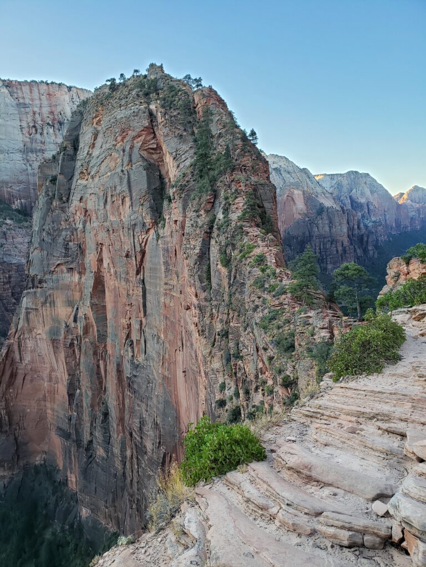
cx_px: 213
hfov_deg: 53.1
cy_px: 284
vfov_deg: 67.3
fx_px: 427
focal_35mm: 26
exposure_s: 1/50
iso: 64
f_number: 2.4
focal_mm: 4.3
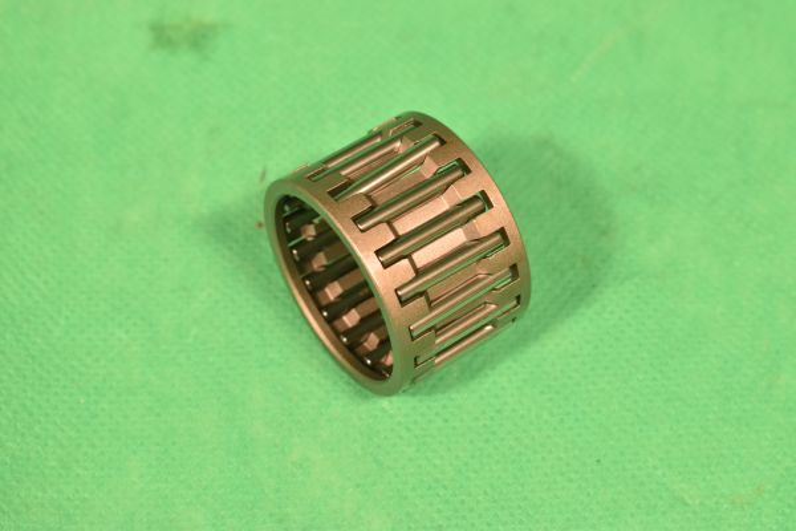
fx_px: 1824
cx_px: 398
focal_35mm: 82
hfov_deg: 24.6
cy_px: 266
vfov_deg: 16.6
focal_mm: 55
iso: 1000
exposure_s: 1/100
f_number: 14
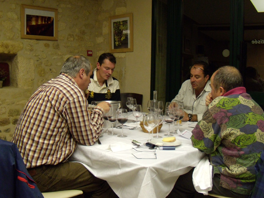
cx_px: 134
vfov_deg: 38.7
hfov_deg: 50.1
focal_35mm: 37
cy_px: 97
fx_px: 282
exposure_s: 1/60
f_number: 3.6
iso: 400
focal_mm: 6.4
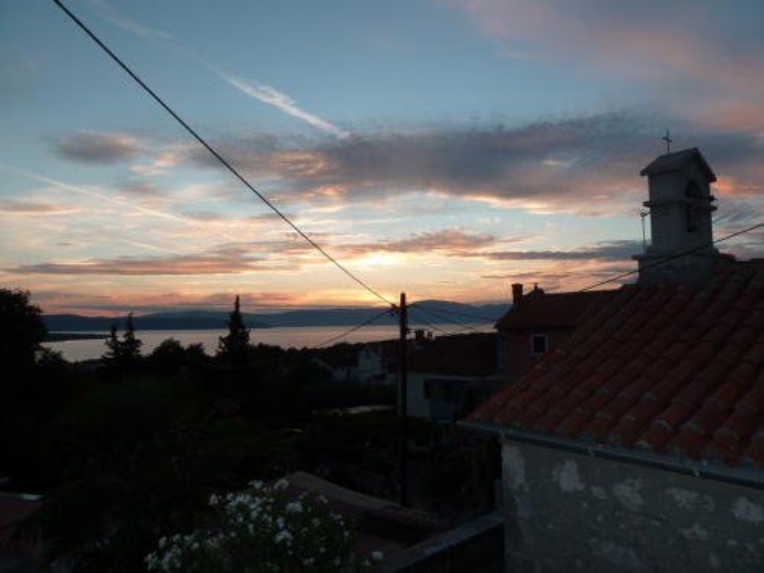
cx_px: 382
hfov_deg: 69.4
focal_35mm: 25
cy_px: 286
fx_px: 552
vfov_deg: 54.9
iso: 100
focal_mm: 4.1
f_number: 3.3
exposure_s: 1/200
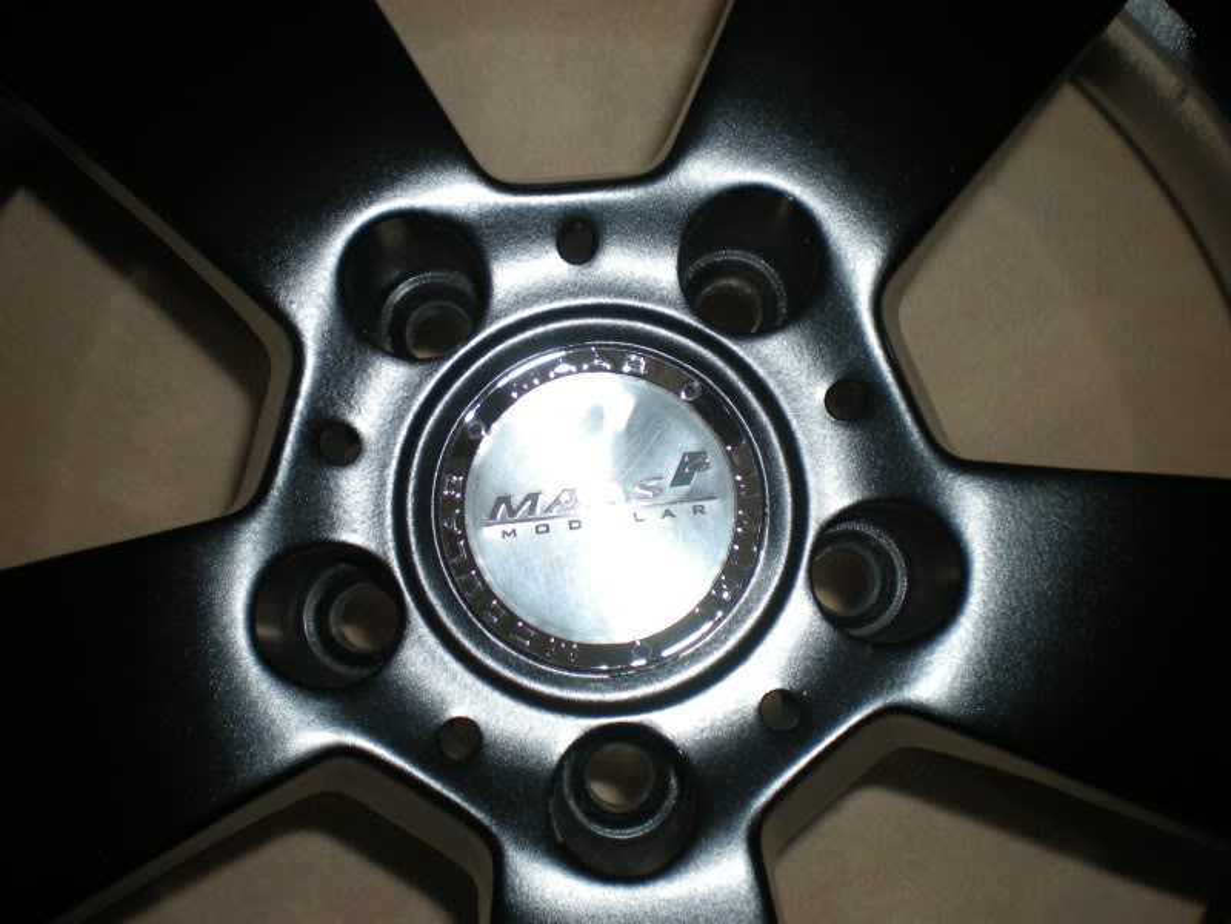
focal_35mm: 38
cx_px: 616
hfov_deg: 49.0
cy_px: 462
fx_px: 1351
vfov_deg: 37.7
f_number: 3.1
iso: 64
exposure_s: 1/60
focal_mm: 6.3
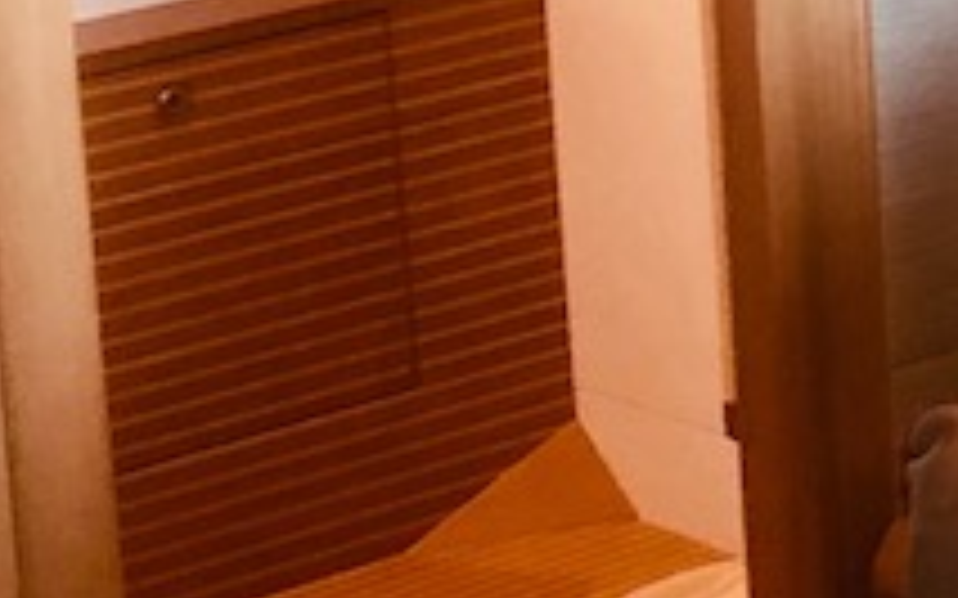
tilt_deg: -12.6
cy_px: -115
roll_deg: +1.3
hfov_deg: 10.2
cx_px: 2195
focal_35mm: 181
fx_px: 4724
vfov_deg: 7.2
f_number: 1.8
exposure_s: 1/15
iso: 50
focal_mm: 3.99
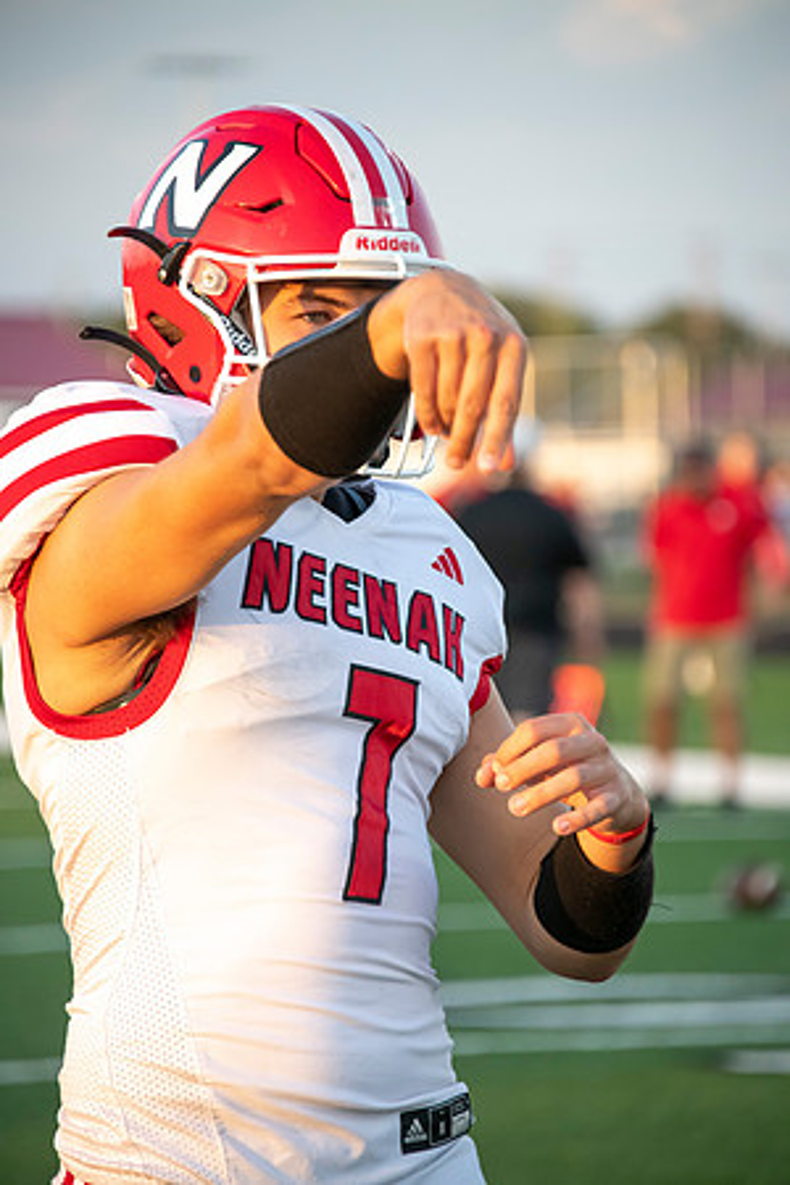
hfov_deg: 6.0
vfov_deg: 9.0
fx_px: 7570
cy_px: 592
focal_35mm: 230
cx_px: 395
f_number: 5.6
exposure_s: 1/1250
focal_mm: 230
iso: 2000
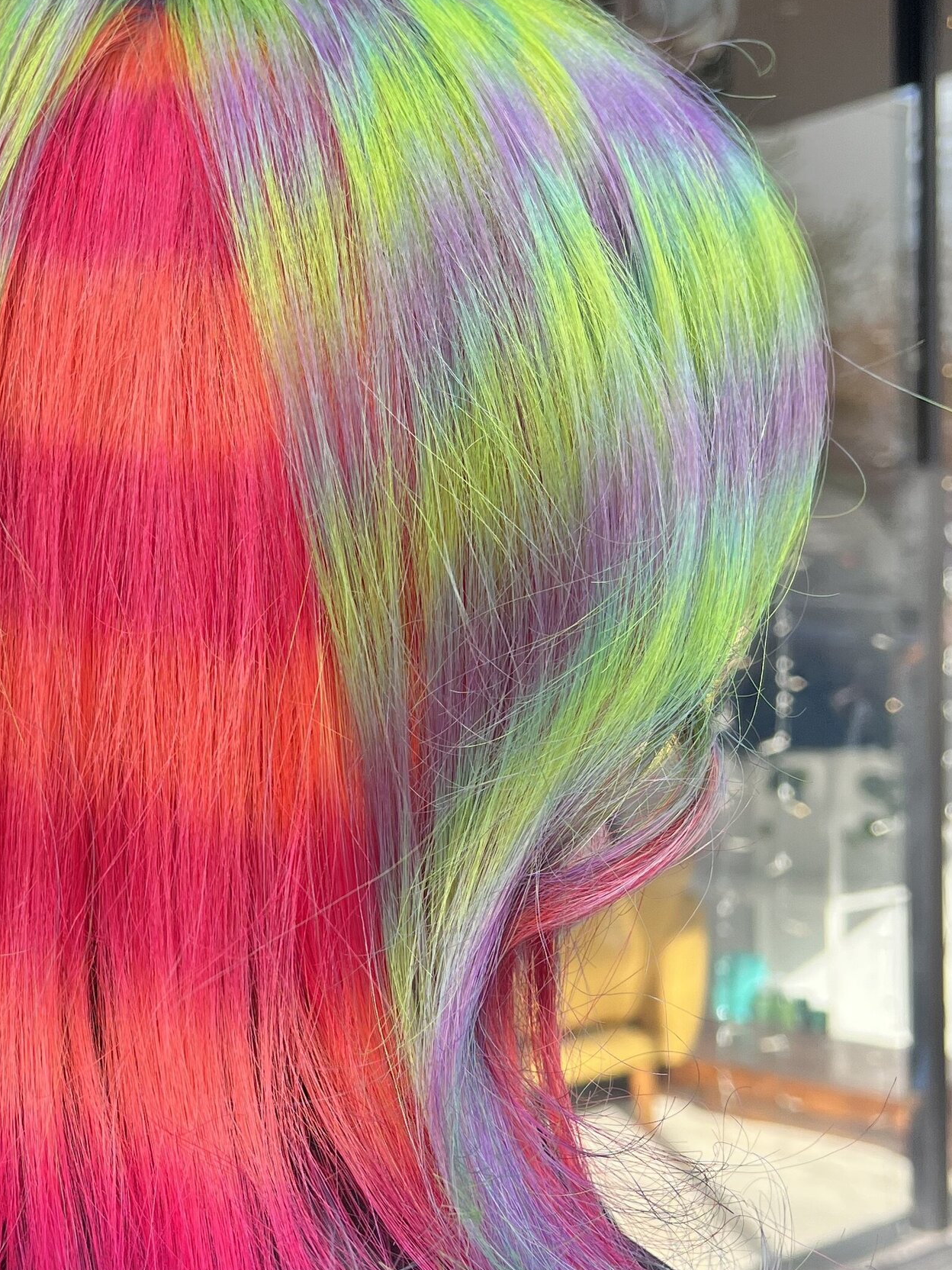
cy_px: 687
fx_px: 1833
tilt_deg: -1.8
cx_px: 144
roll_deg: +2.2
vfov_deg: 38.2
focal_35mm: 50
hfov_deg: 28.3
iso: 50
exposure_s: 1/497
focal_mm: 5.7
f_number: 1.5
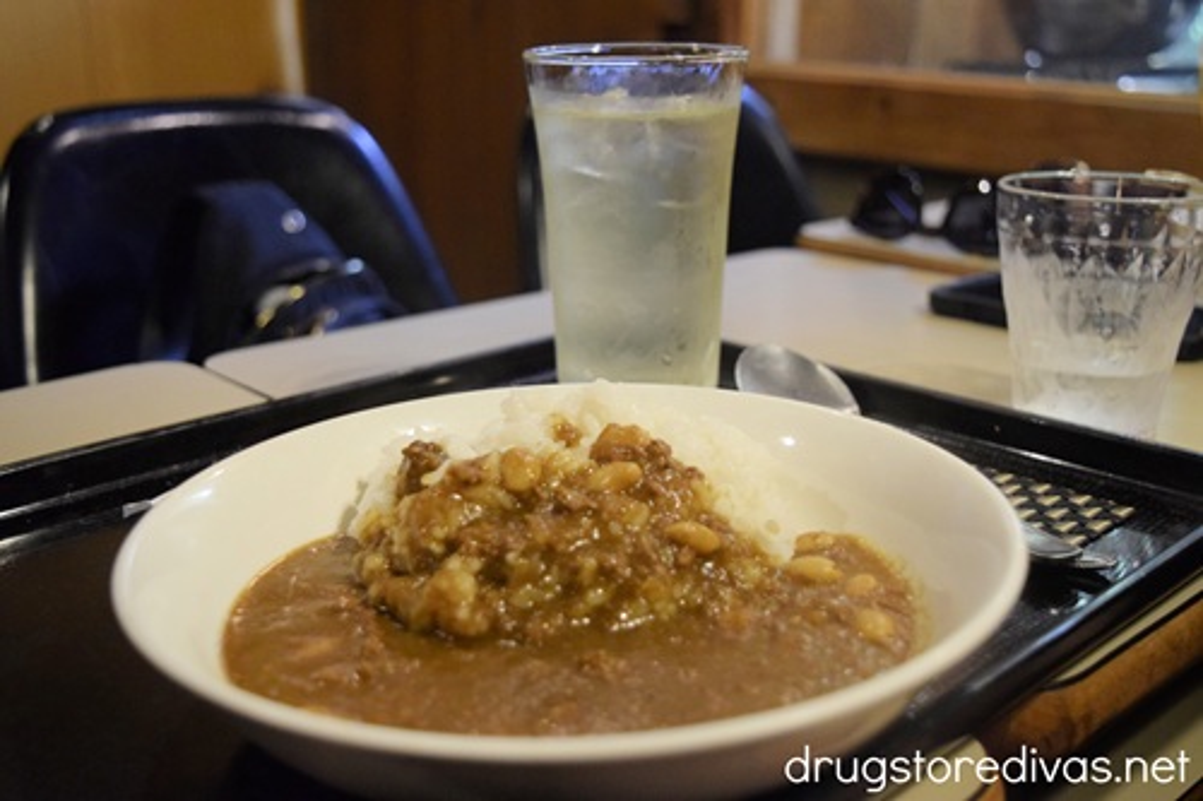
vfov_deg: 33.0
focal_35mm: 40
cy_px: 400
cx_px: 602
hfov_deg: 47.9
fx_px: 1353
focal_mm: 27
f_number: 4
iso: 2200
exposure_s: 1/60
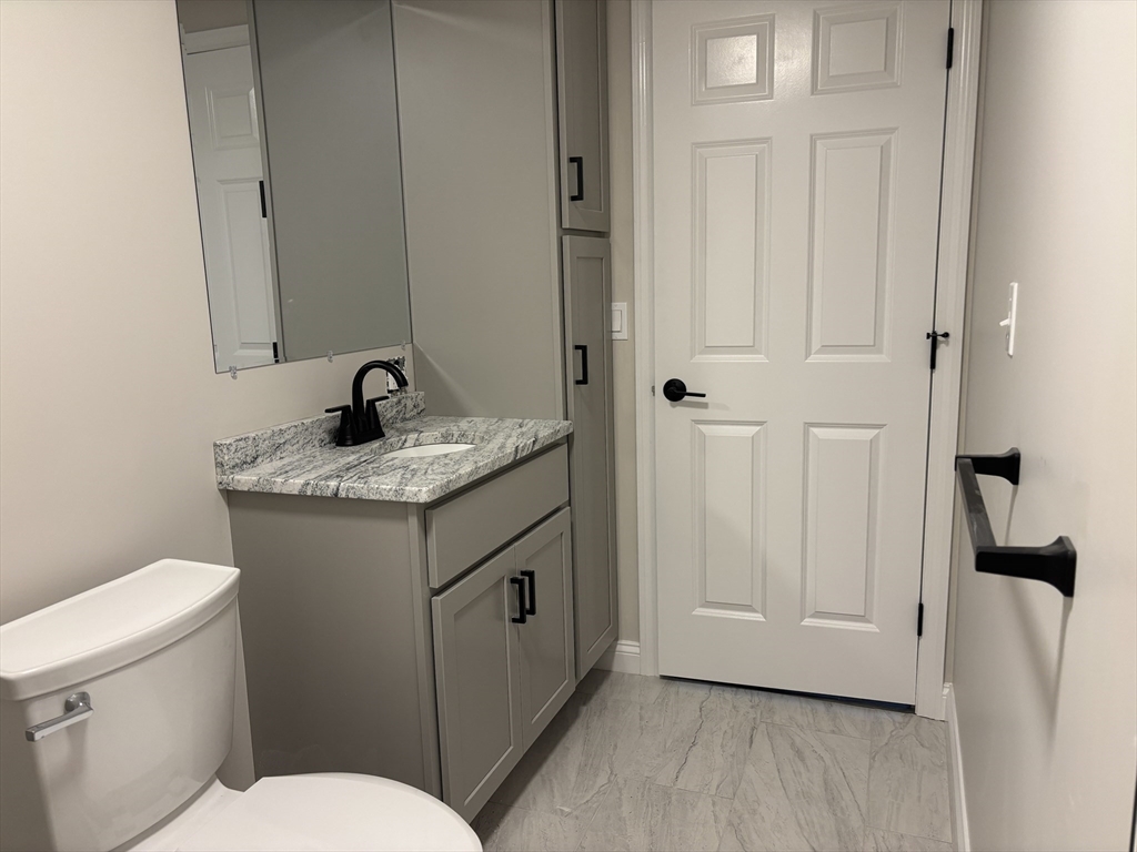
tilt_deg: -10.3
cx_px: 568
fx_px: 854
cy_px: 426
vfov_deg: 53.1
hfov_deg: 67.3
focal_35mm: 26
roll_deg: +1.4
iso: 125
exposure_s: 1/60
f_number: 1.6
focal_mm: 5.96
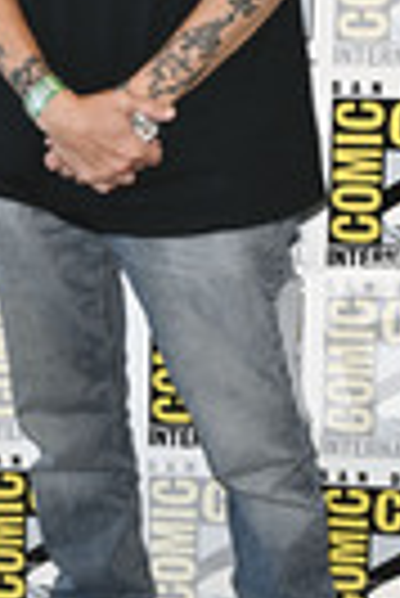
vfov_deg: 16.5
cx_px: 99
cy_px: 99
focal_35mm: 123
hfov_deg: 11.1
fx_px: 2045
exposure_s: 1/250
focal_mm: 41
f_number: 5
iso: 1250
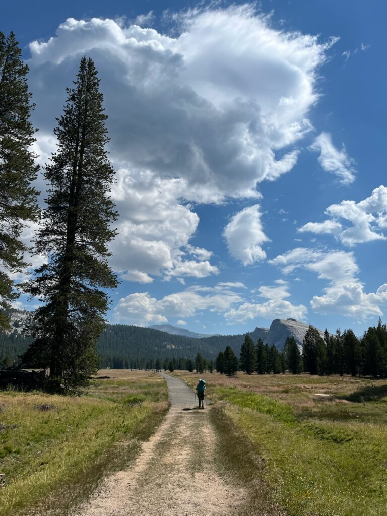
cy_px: 258
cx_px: 194
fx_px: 388
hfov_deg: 53.1
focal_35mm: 26
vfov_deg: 67.3
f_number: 1.6
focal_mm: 5.1
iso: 50
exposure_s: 1/9091
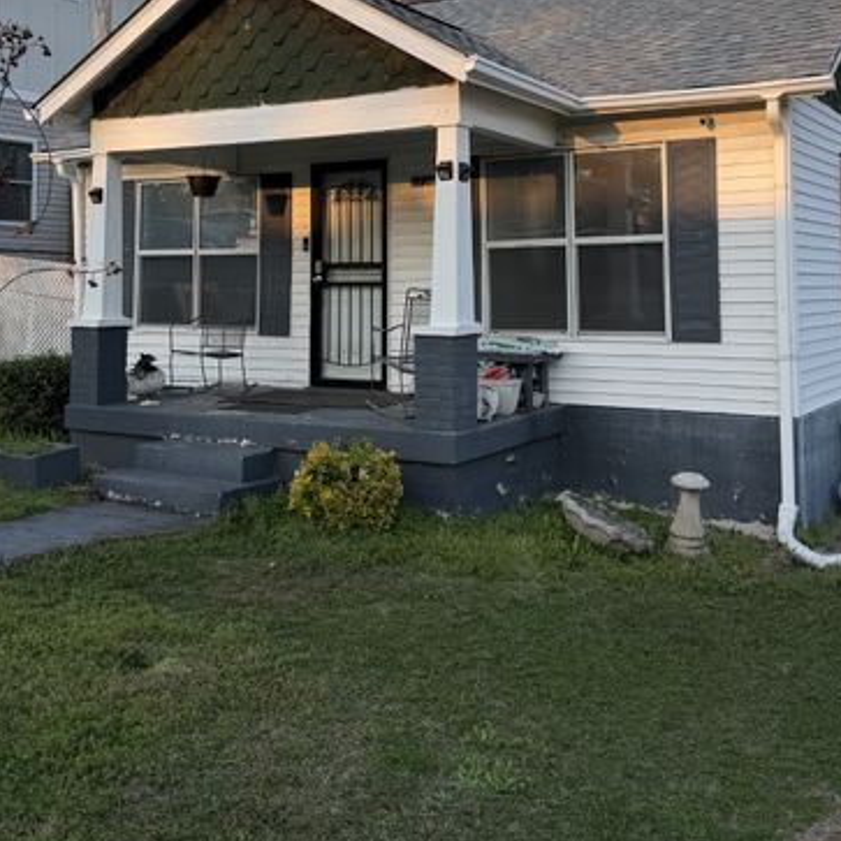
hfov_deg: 42.8
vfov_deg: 41.6
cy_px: 214
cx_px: 463
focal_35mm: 39
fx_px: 1072
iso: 80
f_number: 1.78
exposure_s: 1/979
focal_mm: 6.76
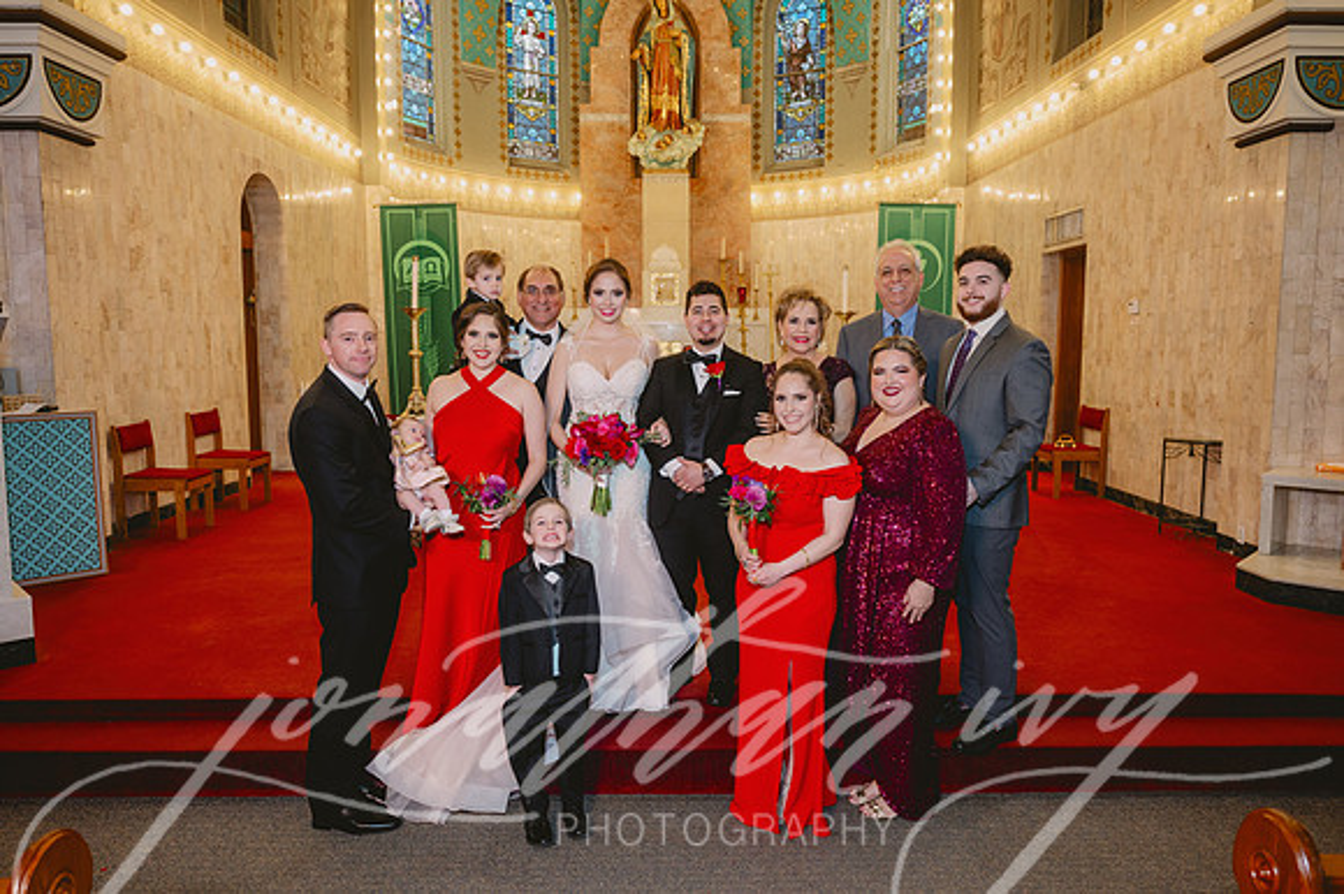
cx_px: 672
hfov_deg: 68.4
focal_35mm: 26
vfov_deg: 48.7
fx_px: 989
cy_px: 447
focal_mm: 26.5
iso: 1000
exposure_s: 1/125
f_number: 4
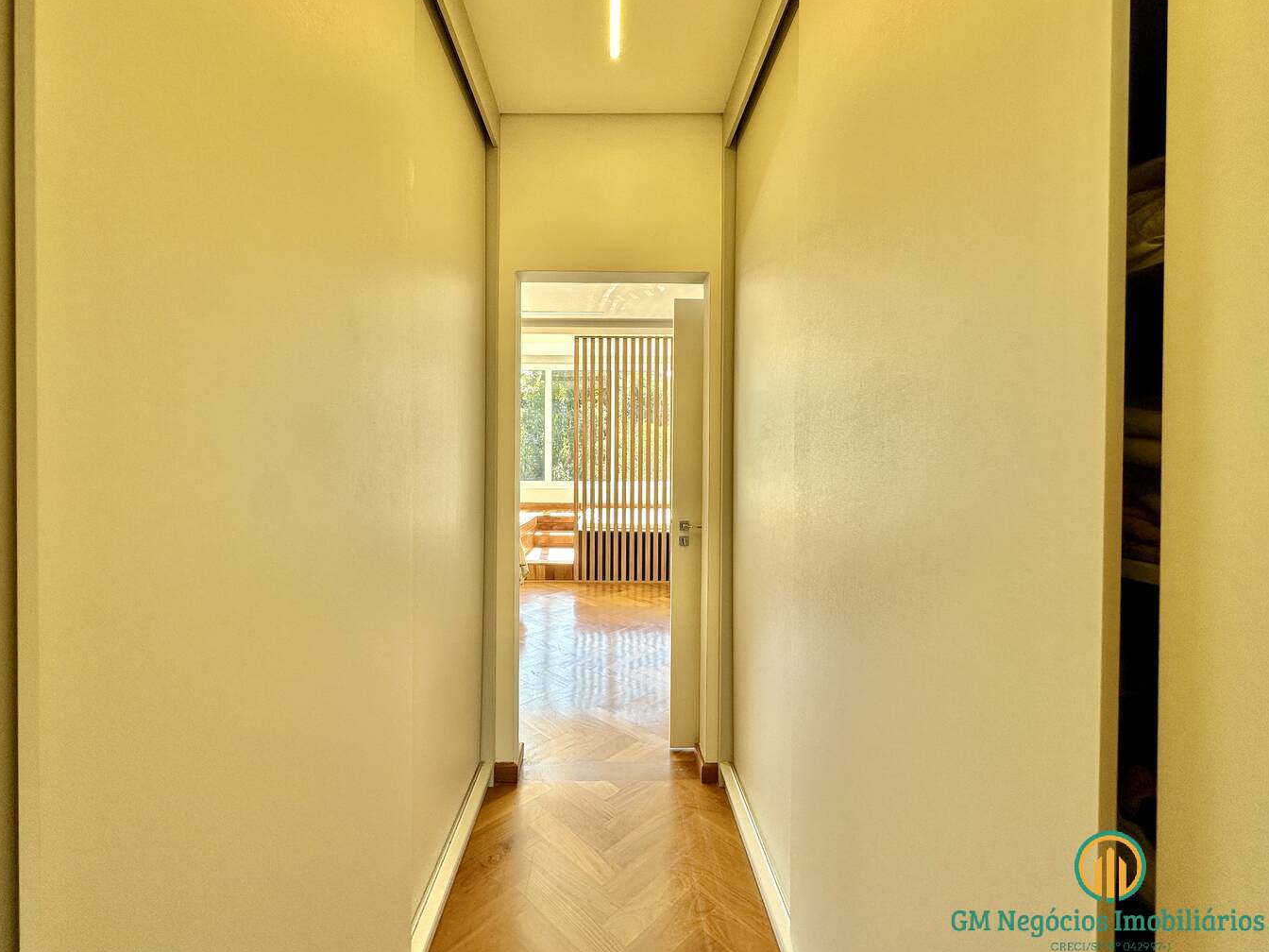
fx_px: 550
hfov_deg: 98.1
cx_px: 610
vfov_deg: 81.7
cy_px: 459
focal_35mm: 15
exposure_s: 1/99
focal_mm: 2.22
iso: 50
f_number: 2.2
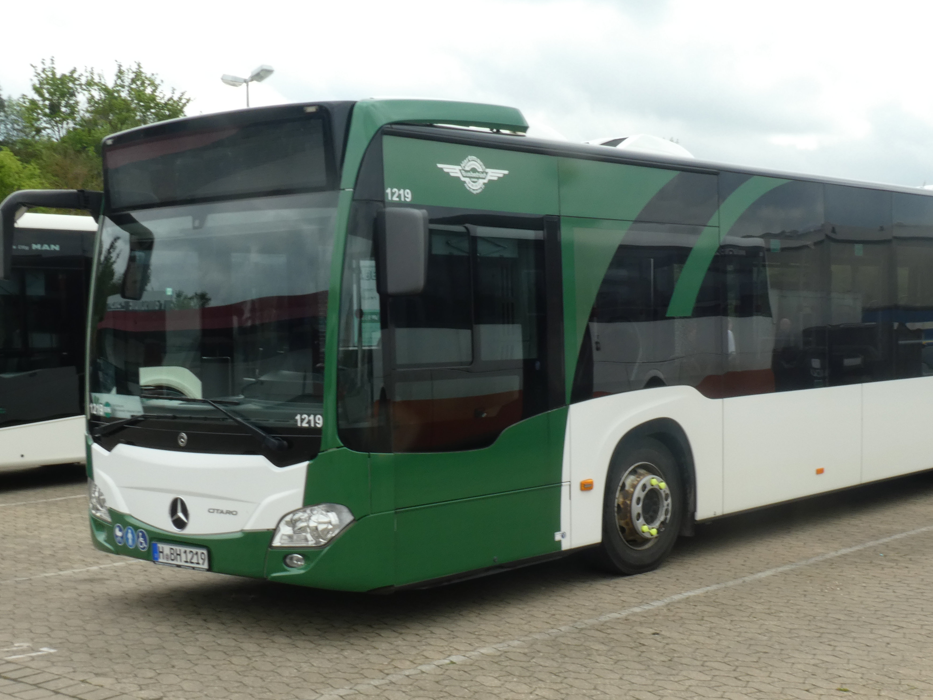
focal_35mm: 49
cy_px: 413
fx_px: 1321
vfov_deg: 29.6
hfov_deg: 38.7
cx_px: 566
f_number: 3.7
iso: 80
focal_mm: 6.3
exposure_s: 1/100
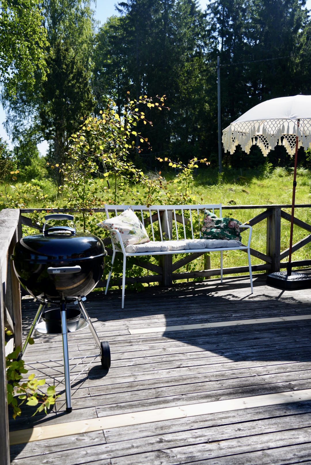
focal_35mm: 33
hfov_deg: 40.0
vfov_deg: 57.2
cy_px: 232
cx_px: 156
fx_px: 427
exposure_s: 1/320
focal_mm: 33
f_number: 5.6
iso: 100
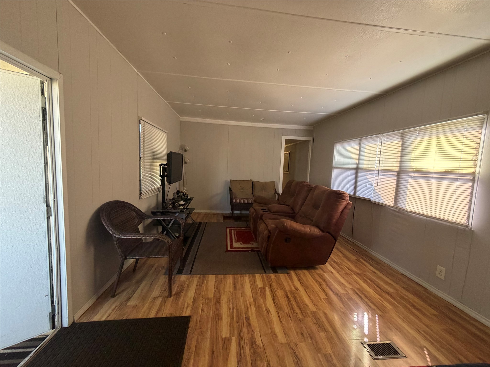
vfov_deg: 85.7
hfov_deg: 102.1
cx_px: 245
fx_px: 198
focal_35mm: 14
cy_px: 184
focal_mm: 2.22
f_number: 2.2
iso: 320
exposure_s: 1/111
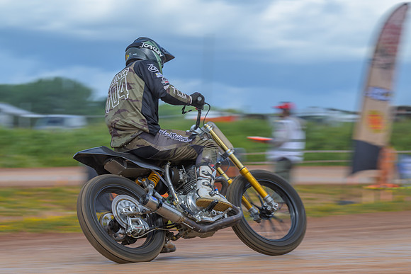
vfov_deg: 8.5
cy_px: 158
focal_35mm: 162
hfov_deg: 12.7
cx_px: 173
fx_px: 1848
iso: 100
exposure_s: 1/160
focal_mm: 140
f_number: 8
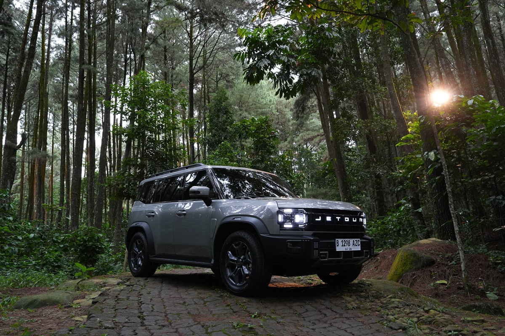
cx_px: 252
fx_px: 421
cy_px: 168
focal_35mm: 30
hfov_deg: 61.9
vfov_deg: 43.6
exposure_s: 1/125
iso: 2500
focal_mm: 30
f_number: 5.6
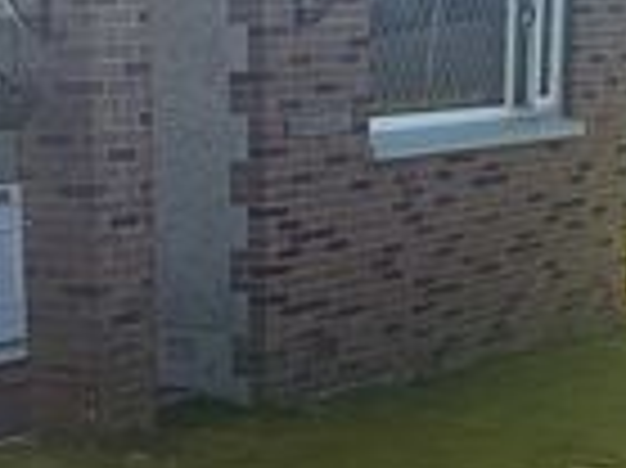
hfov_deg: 18.6
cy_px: 495
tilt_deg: -13.7
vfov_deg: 14.1
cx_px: -5
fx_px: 1861
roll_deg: +2.4
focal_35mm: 103
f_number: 2.2
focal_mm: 2.22
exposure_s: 1/1312
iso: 50
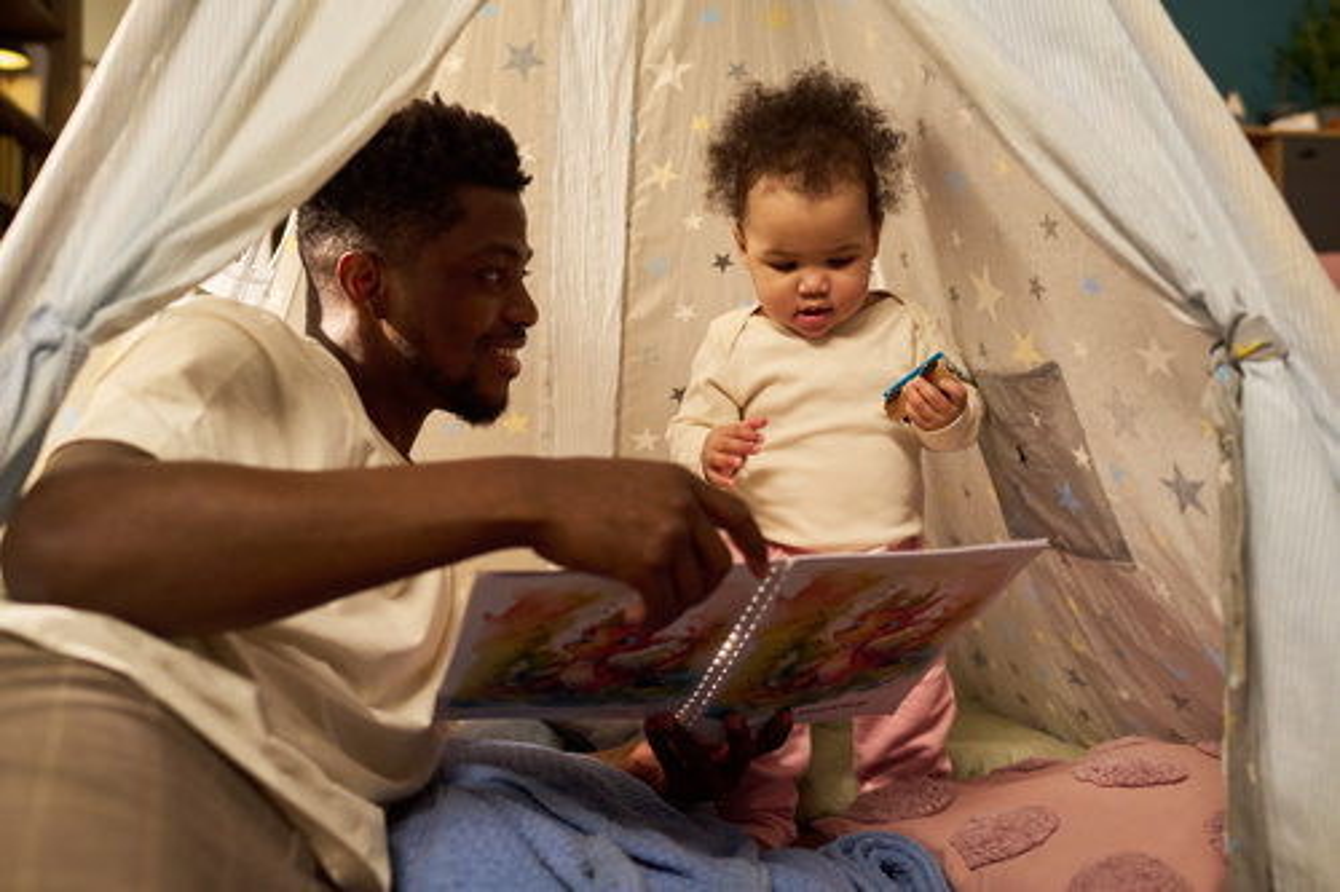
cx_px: 670
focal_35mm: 35
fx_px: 1302
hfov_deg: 54.5
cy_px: 446
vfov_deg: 37.8
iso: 1600
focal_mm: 35
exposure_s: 1/320
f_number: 2.8
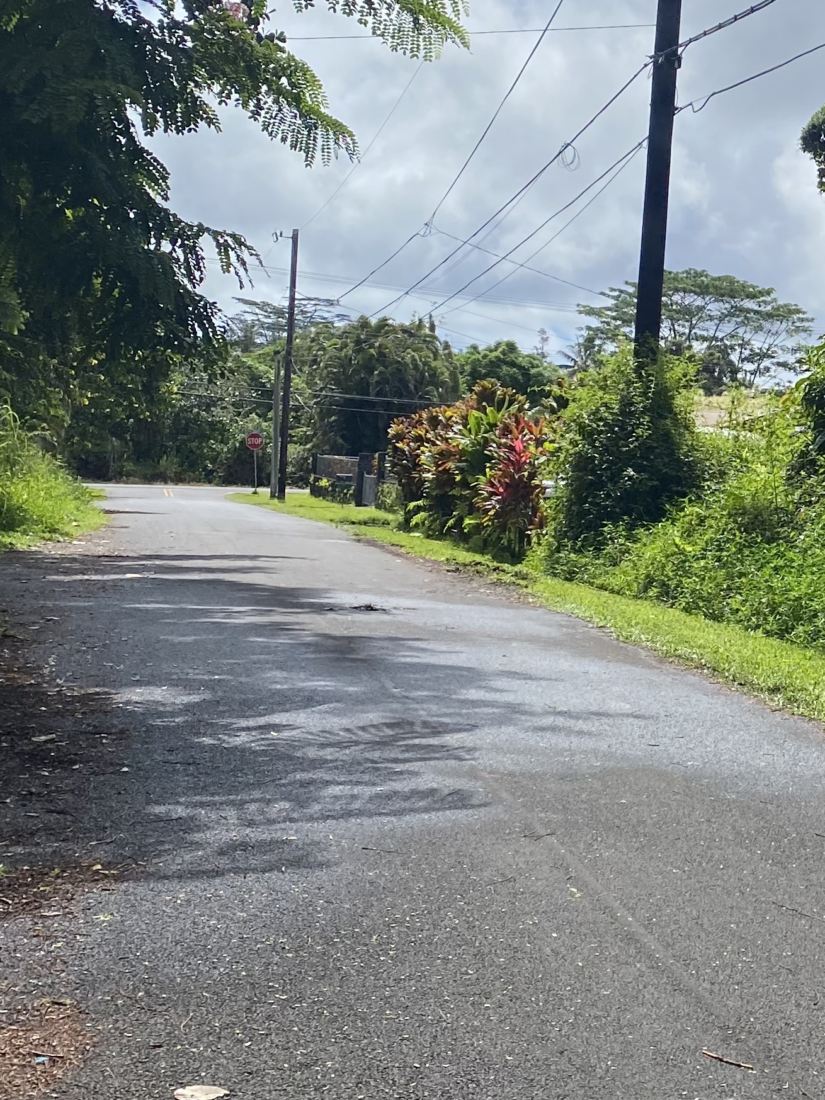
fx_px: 1907
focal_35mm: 60
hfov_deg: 22.9
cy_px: 448
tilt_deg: +0.7
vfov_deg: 32.1
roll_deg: -3.6
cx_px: 925
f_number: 1.8
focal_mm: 4.25
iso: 32
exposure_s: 1/4115
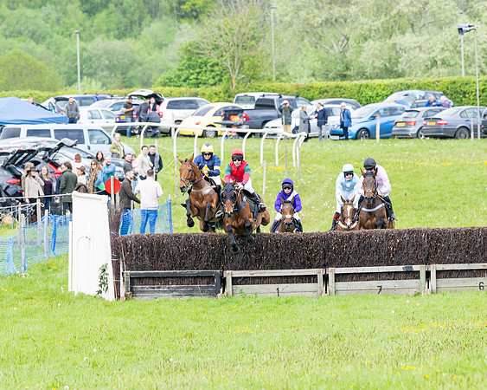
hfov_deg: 5.0
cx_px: 240
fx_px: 5600
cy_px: 183
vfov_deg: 4.0
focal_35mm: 389
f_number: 5.6
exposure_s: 1/800
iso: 400
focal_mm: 200
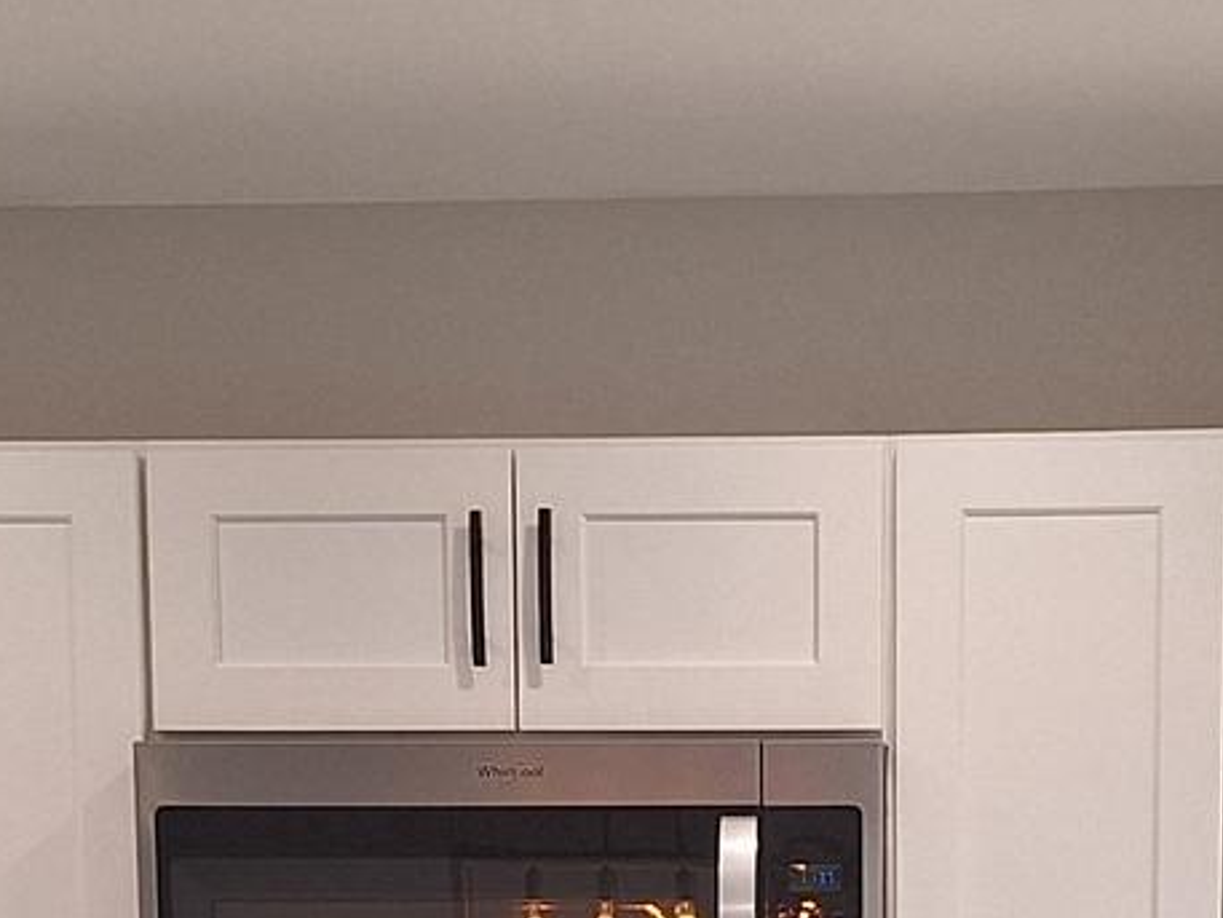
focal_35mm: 103
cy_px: 1563
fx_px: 3640
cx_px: 822
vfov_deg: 13.2
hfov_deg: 19.0
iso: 64
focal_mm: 5.54
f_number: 1.8
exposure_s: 1/120
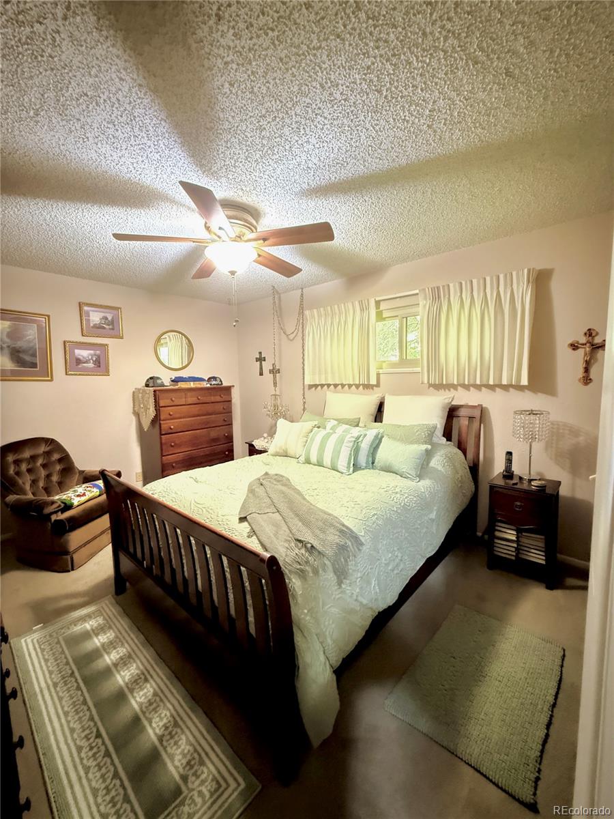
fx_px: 331
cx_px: 307
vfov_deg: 102.1
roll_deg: +0.9
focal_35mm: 14
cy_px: 410
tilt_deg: -5.6
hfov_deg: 85.7
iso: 3200
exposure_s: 1/15
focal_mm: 2.22
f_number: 2.2
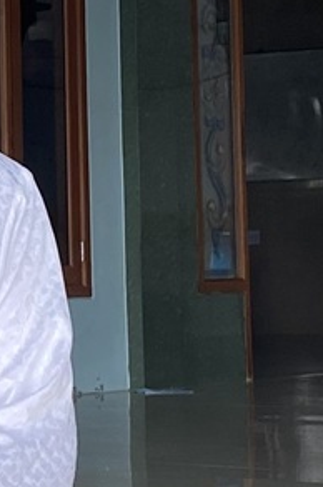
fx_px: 2523
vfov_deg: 11.0
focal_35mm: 187
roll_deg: +1.0
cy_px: 78
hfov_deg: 7.2
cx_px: -216
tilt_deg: +5.1
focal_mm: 4.25
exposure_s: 1/588
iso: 32
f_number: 1.8
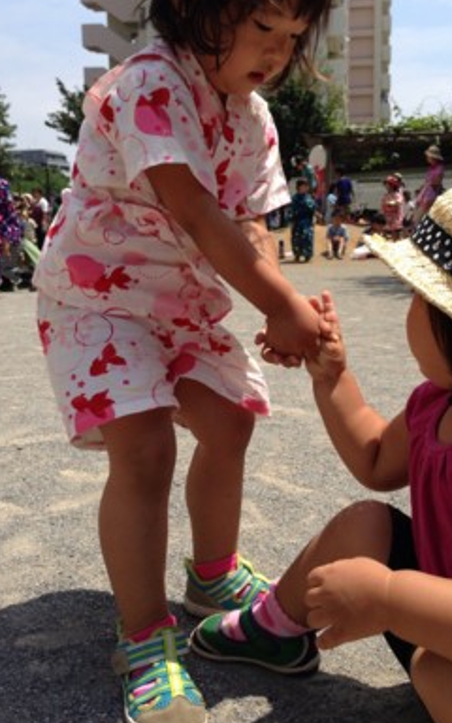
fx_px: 808
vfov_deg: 48.2
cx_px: 267
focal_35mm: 41
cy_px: 328
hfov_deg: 31.2
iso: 50
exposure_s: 1/1695
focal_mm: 4.13
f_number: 2.4
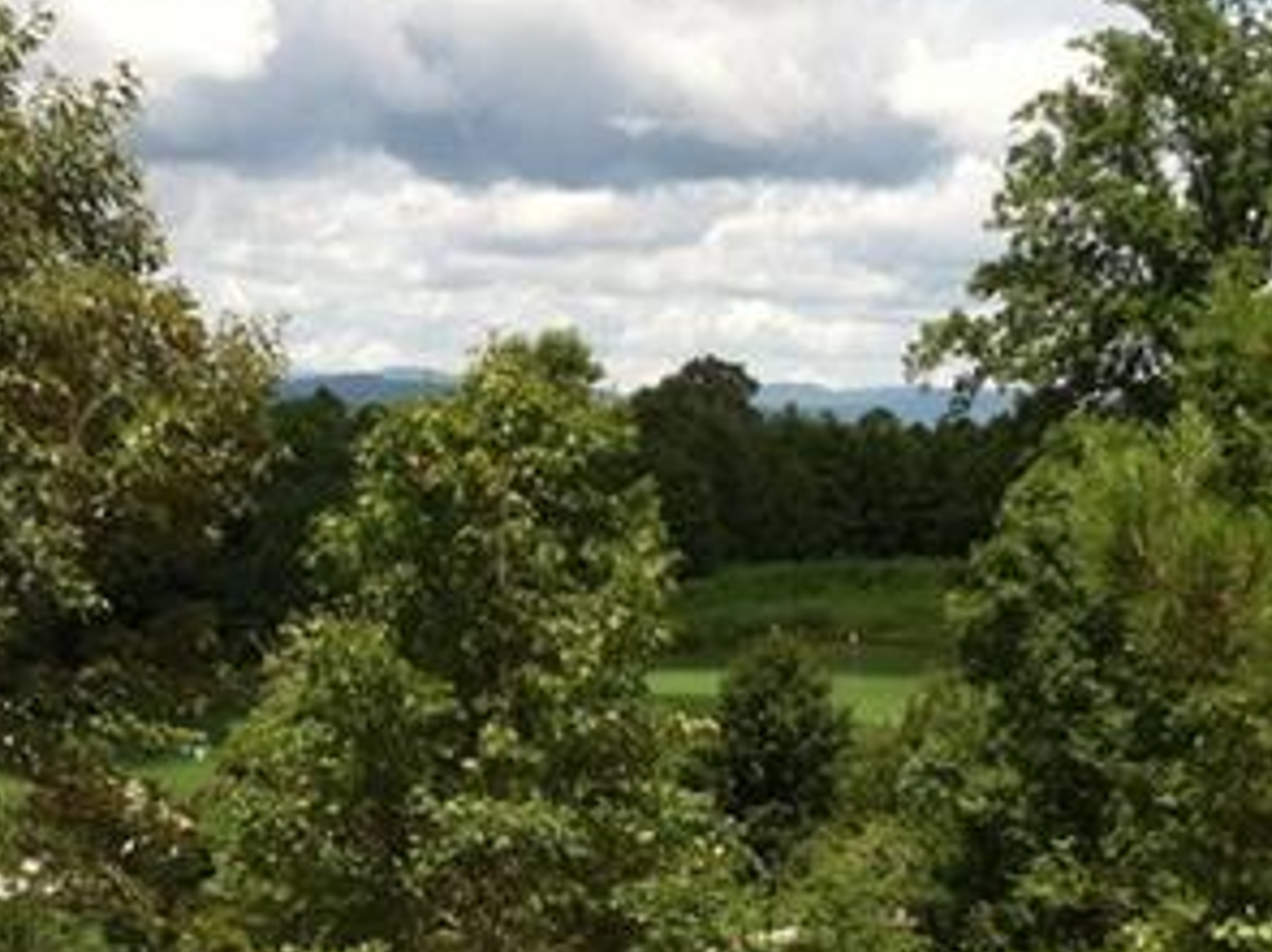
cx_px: 591
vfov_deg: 15.5
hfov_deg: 20.7
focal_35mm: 95
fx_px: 3489
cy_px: 711
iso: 80
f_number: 2.8
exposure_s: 1/1034
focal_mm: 3.85
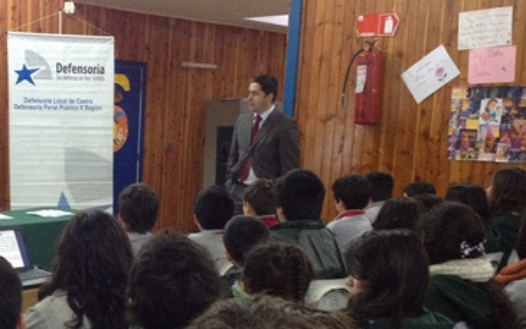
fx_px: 932
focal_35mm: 65
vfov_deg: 19.8
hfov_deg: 30.5
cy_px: 253
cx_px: 78
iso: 320
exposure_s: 1/20
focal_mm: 4.28
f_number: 2.4
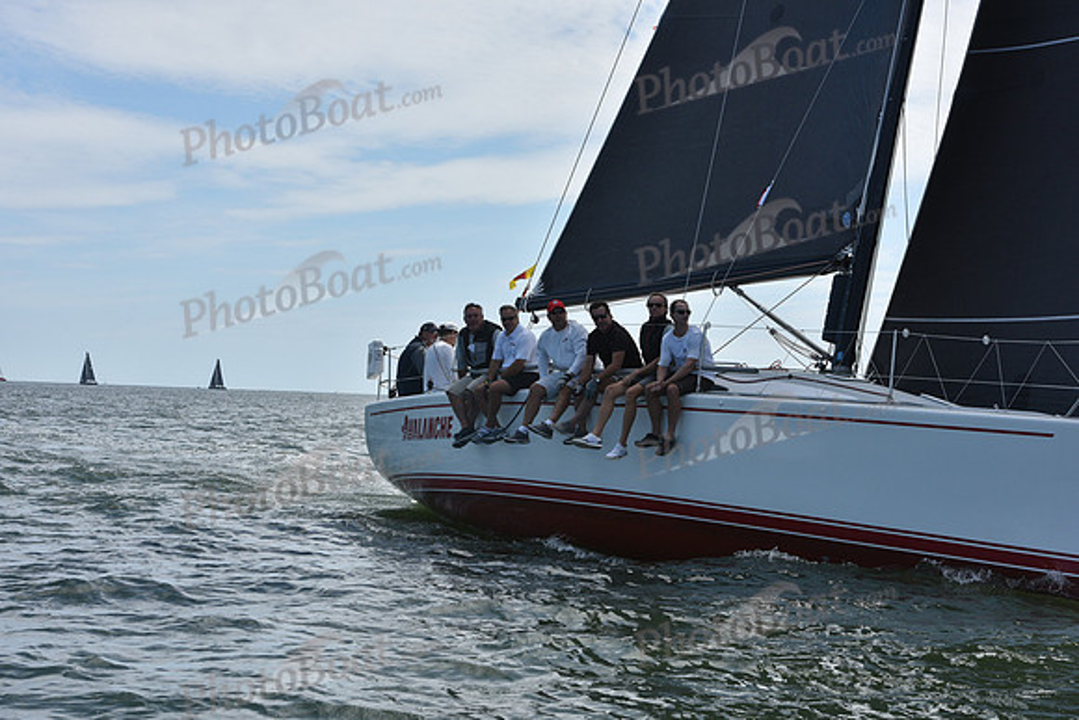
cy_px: 360
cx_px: 540
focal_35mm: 78
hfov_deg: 26.0
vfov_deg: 17.5
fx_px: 2338
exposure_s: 1/1000
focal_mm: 78
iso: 320
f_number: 9
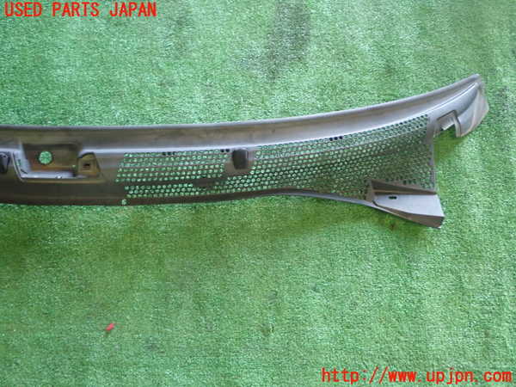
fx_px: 611
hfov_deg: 45.8
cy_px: 194
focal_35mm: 41
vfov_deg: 35.1
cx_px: 258
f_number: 2.8
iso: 800
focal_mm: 7.31
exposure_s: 1/40
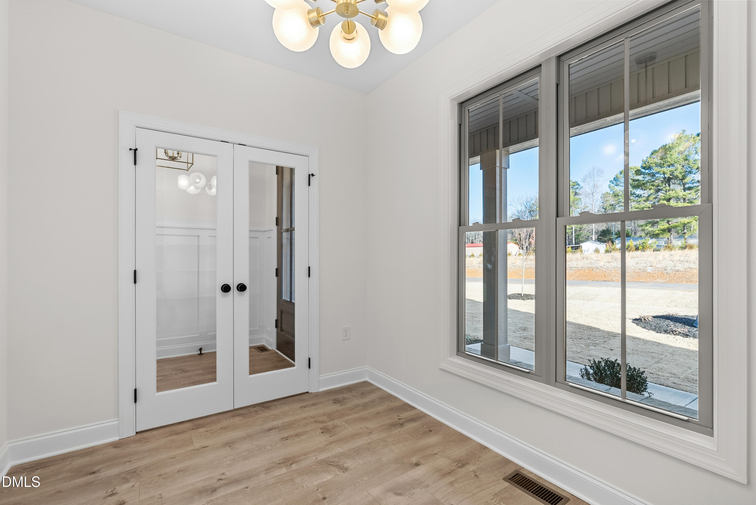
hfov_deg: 96.7
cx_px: 378
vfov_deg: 73.8
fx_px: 336
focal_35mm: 16
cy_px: 252
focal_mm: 16
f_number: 8
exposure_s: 1/10
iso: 250
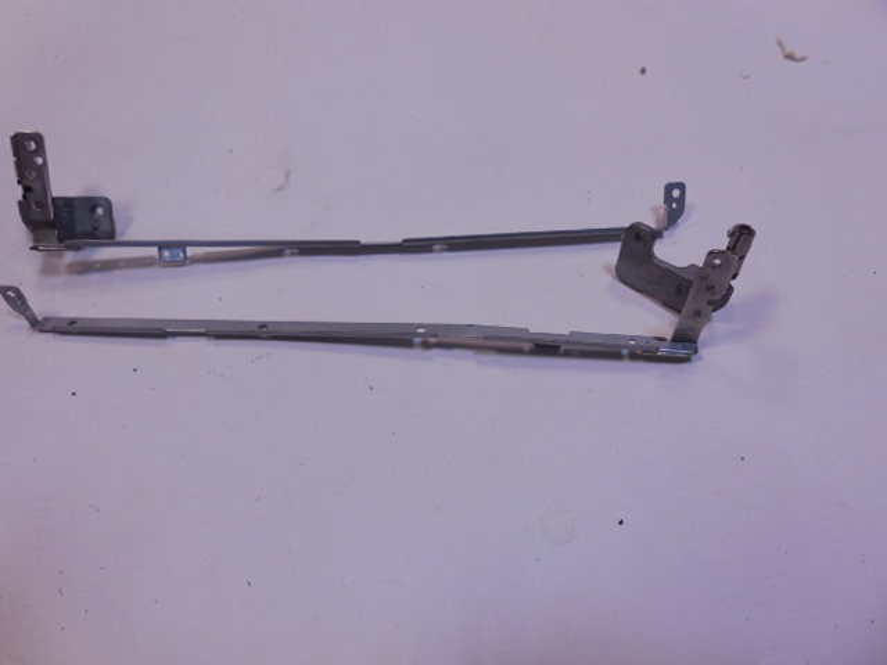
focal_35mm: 26
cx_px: 444
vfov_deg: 53.1
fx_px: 666
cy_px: 332
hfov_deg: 67.3
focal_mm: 4.6
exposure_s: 1/30
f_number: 3.5
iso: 160
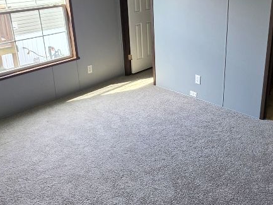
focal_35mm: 36
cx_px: 170
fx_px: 284
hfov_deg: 50.8
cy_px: 86
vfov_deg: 39.6
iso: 80
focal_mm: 2.2
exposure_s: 1/120
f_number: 1.9
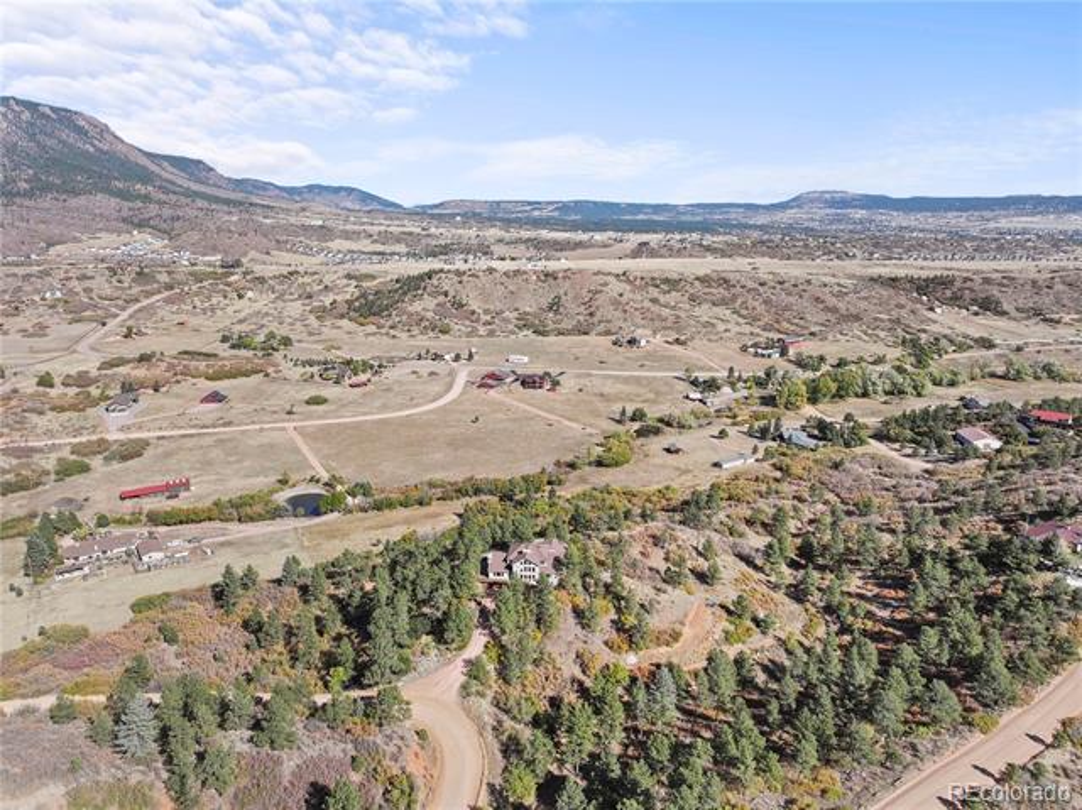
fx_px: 750
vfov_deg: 56.8
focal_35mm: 24
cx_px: 541
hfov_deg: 71.6
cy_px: 405
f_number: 2.8
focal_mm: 12.29
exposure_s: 1/100
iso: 100
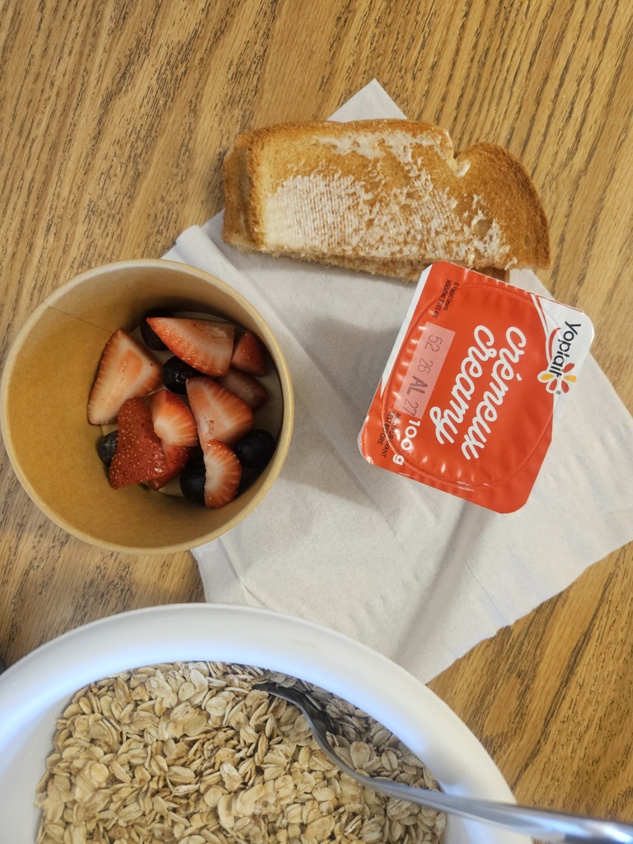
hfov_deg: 58.9
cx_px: 316
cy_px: 422
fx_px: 561
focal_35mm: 23
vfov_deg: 73.9
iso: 640
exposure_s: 1/60
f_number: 1.8
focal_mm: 5.4
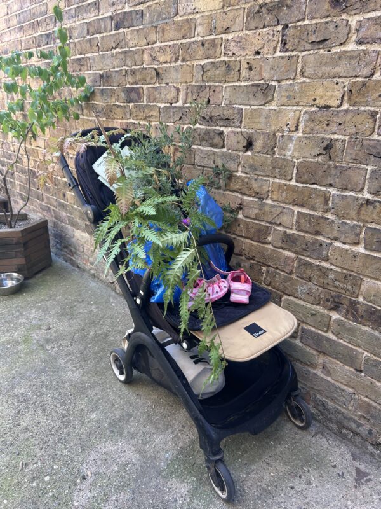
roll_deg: -2.1
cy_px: 254
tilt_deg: -20.8
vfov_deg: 67.3
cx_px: 190
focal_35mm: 26
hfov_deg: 53.1
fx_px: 382
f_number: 1.5
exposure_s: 1/121
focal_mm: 5.7
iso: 40
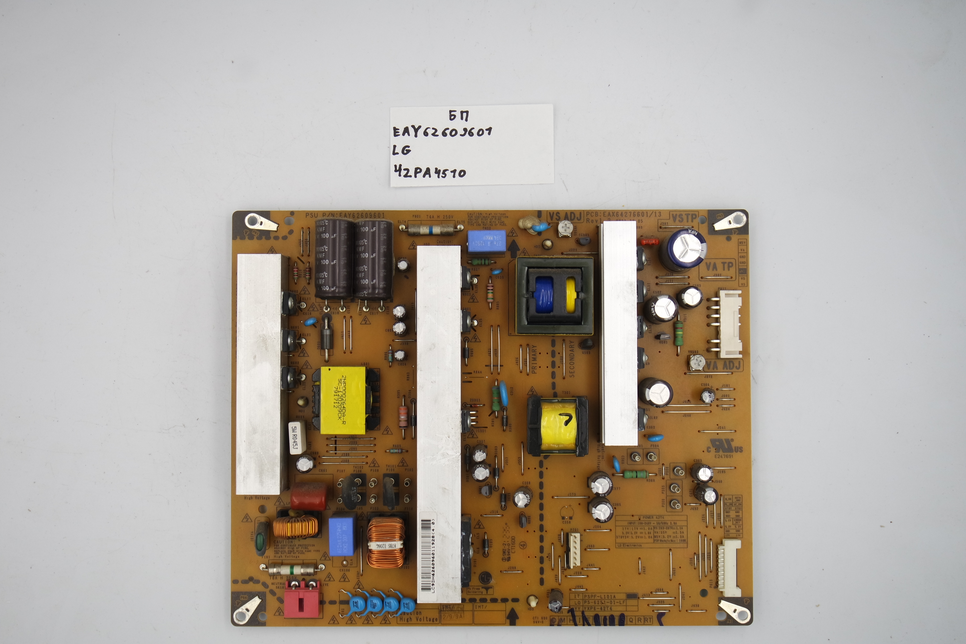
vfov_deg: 29.9
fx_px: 1207
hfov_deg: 43.6
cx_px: 483
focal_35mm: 45
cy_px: 322
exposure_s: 1/100
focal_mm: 17
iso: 160
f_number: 5.6
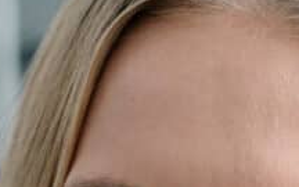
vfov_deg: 5.4
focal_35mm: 241
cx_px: 90
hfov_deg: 8.7
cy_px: 345
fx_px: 1964
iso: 400
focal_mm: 50
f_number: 3.5
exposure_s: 1/100
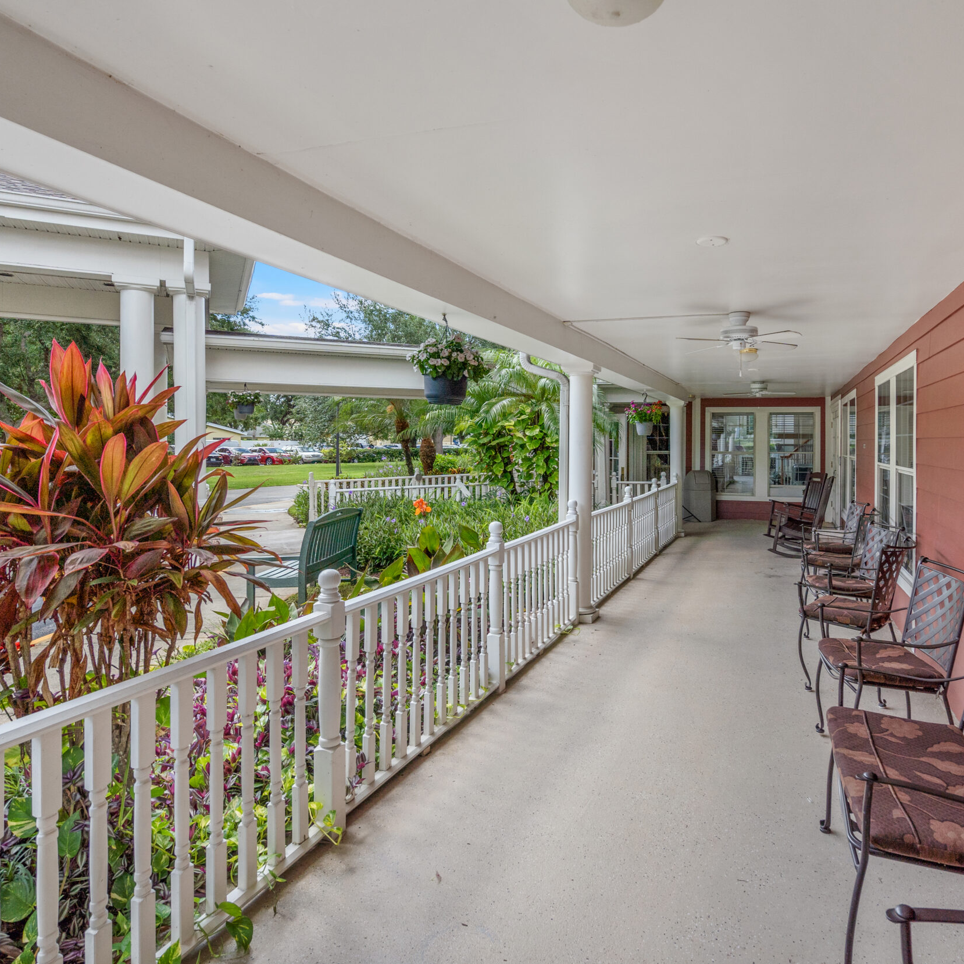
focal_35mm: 21
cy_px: 468
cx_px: 578
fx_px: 662
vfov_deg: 72.1
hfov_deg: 71.4
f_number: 7.1
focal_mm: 16
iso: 250
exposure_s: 1/40
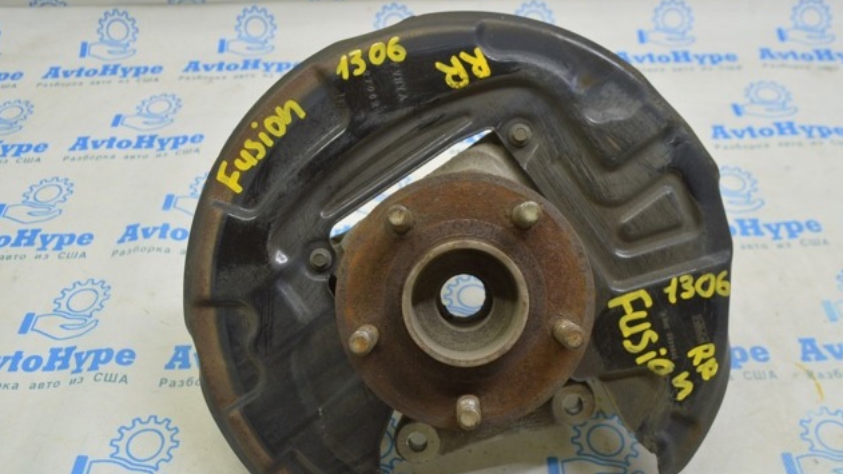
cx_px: 419
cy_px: 272
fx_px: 782
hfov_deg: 56.6
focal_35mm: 35
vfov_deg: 33.7
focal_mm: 22
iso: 400
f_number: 5.6
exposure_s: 1/20
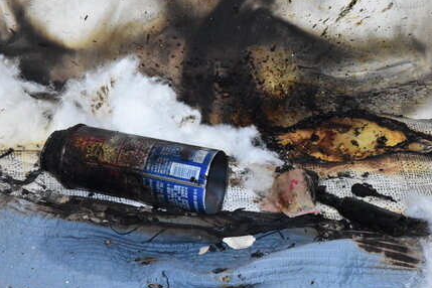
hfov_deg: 14.4
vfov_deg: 9.7
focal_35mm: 142
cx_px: 270
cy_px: 149
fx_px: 1704
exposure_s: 1/100
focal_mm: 58
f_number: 11
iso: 6400
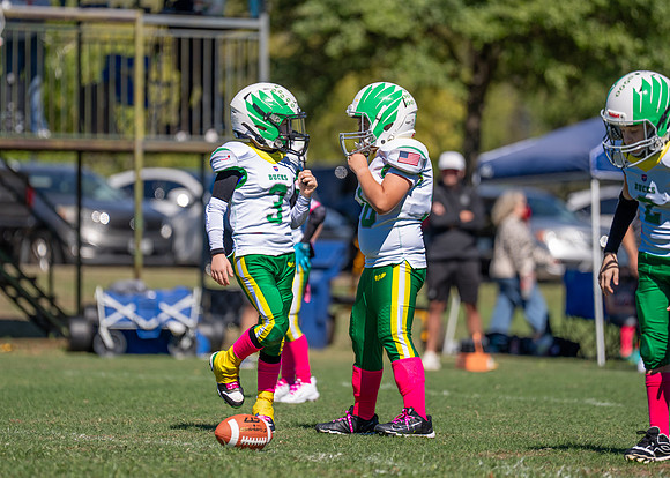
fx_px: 4832
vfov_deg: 5.7
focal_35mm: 254
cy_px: 205
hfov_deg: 7.9
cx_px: 315
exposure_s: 1/4000
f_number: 2.8
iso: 160
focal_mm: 200
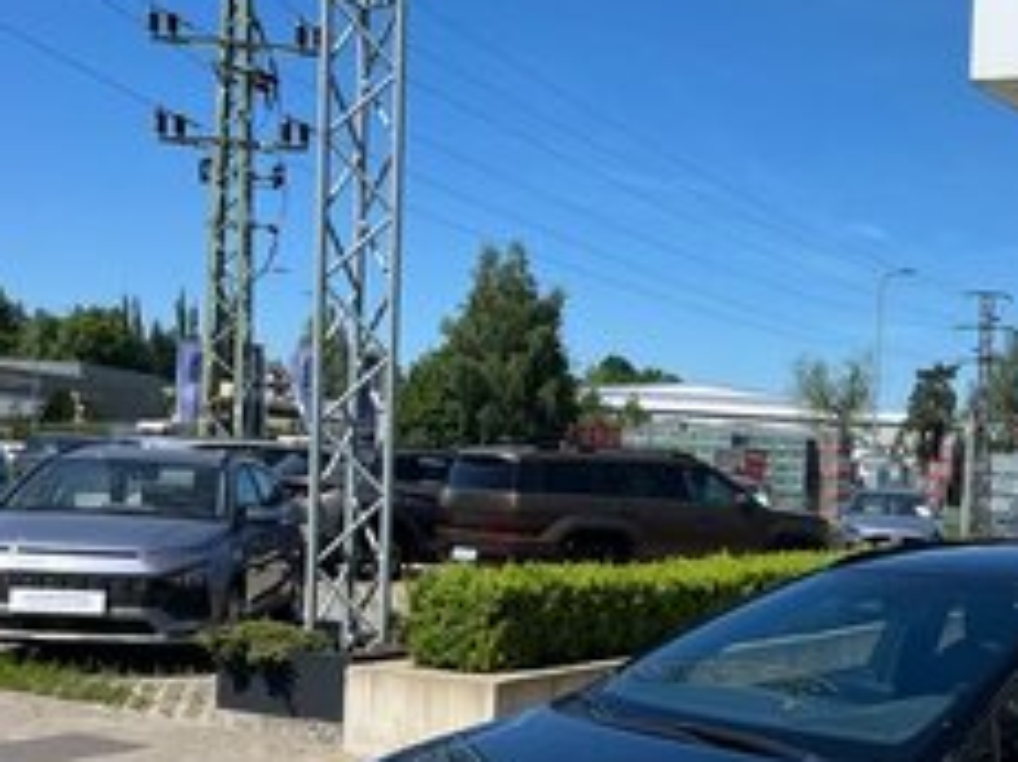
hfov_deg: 32.1
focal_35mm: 55
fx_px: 1617
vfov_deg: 26.3
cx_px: 1031
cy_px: 537
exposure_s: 1/4854
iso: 50
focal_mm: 5.1
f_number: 1.6
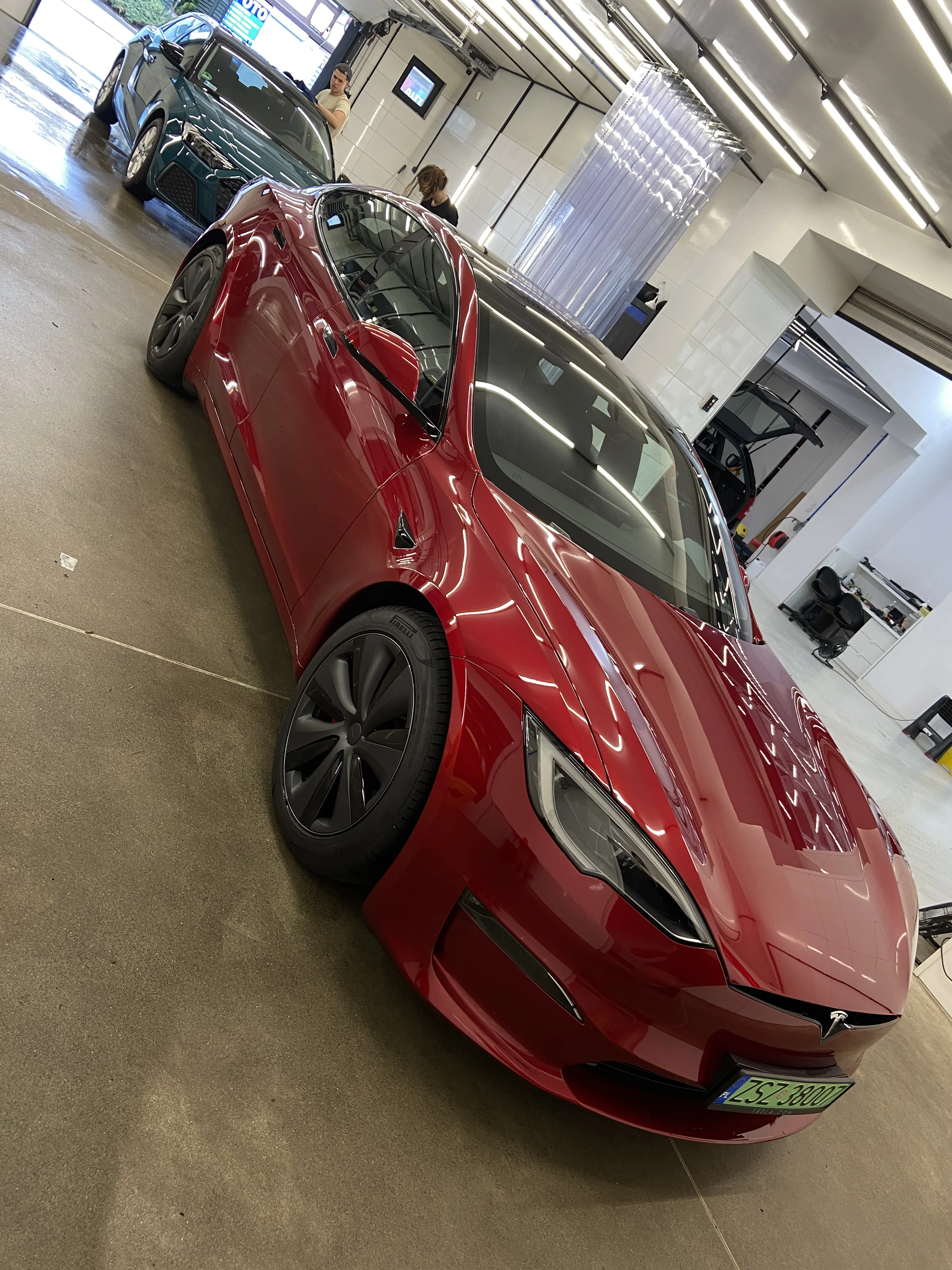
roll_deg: -38.6
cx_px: 476
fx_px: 953
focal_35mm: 26
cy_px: 635
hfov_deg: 53.1
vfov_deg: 67.3
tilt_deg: -17.9
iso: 100
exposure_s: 1/50
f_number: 1.8
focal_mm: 4.25
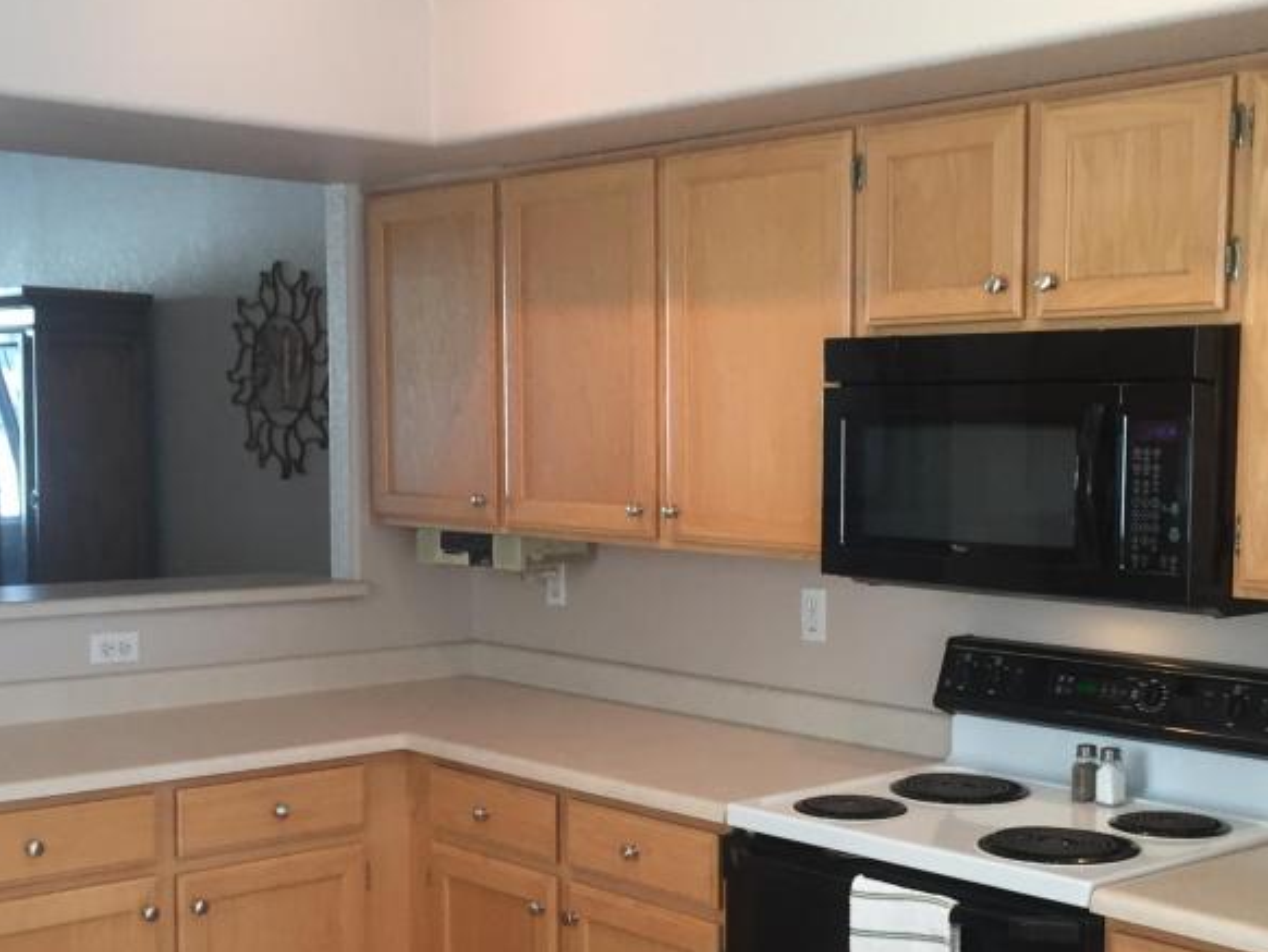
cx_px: 695
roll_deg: -0.7
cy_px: 612
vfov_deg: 28.4
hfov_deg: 37.4
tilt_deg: -7.1
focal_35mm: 51
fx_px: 1869
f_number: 2.2
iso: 50
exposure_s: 1/30
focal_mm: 4.15
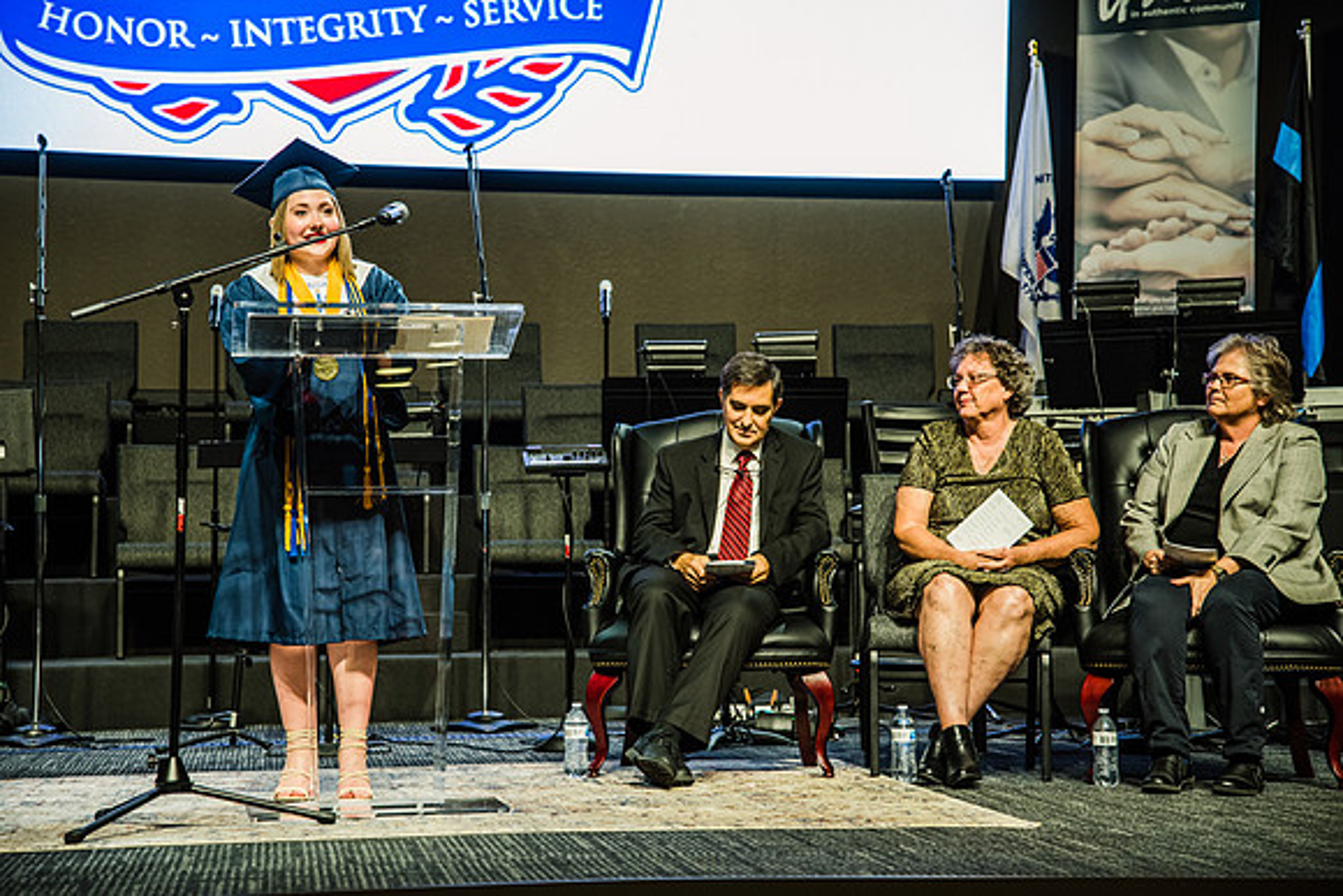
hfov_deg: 25.4
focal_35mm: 80
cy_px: 448
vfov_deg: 17.1
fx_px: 2985
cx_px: 672
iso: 800
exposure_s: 1/40
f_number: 4.5
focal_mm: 80
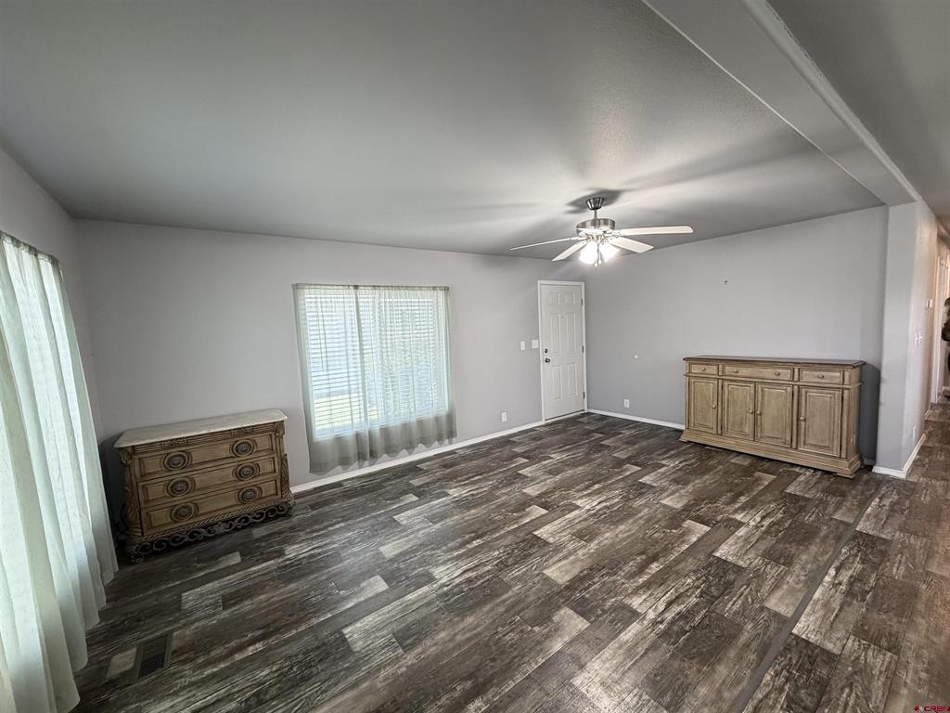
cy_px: 356
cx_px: 475
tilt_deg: -4.9
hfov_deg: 102.1
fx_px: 384
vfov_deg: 85.7
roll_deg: +3.6
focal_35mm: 14
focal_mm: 2.22
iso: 250
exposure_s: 1/60
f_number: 2.2
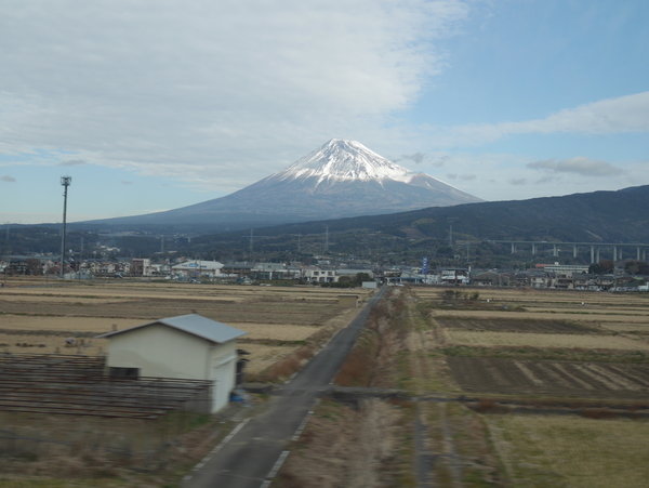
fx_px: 863
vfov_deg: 31.6
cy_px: 244
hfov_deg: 41.2
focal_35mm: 46
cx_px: 324
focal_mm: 23
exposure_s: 1/200
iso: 200
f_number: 7.1
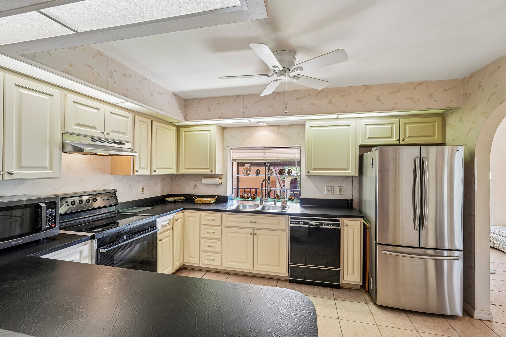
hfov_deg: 96.7
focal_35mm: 16
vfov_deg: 73.7
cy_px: 168
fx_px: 225
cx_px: 253
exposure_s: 1/15
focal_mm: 16
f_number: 8
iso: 400
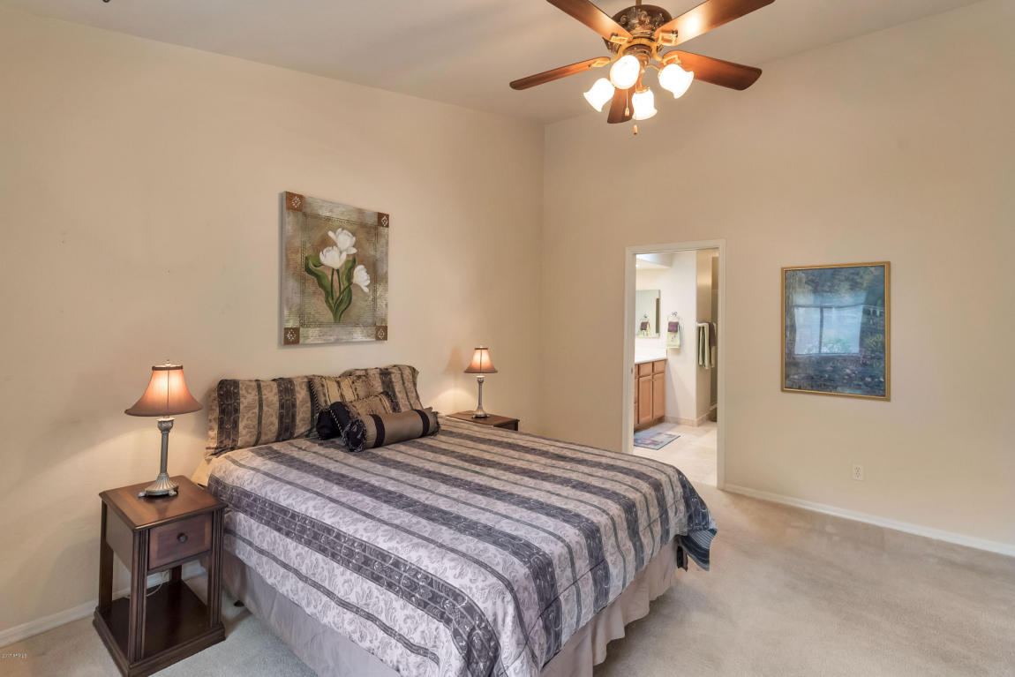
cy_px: 338
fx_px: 423
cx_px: 508
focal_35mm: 15
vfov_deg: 77.3
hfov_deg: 100.4
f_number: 5.6
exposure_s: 1/80
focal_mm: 15
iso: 2000
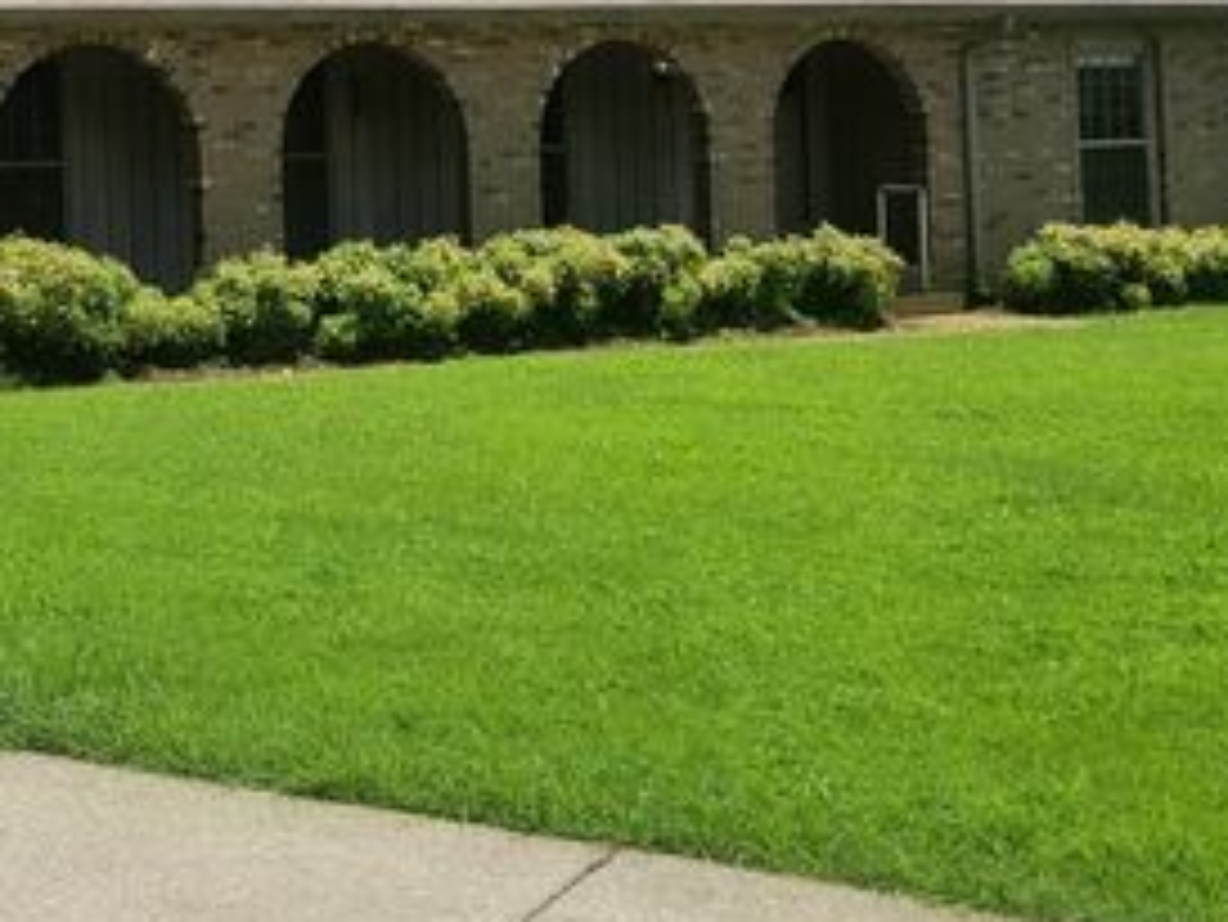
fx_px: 2165
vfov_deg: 23.6
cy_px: 153
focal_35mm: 61
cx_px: 144
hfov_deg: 30.4
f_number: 1.8
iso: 40
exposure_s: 1/2222
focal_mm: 5.4
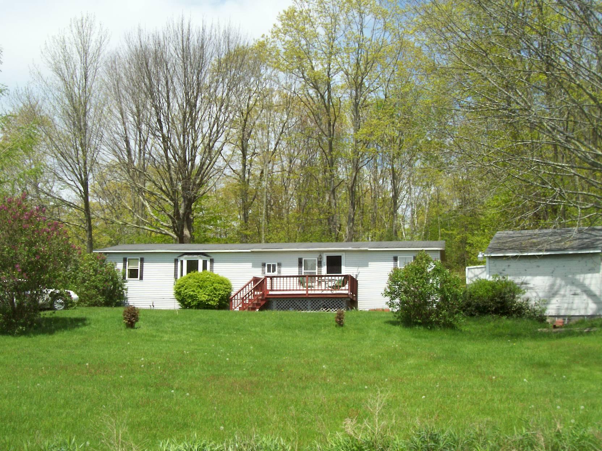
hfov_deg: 44.8
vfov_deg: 34.3
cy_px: 226
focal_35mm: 42
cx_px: 301
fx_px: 730
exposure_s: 1/419
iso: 80
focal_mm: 7
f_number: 5.6
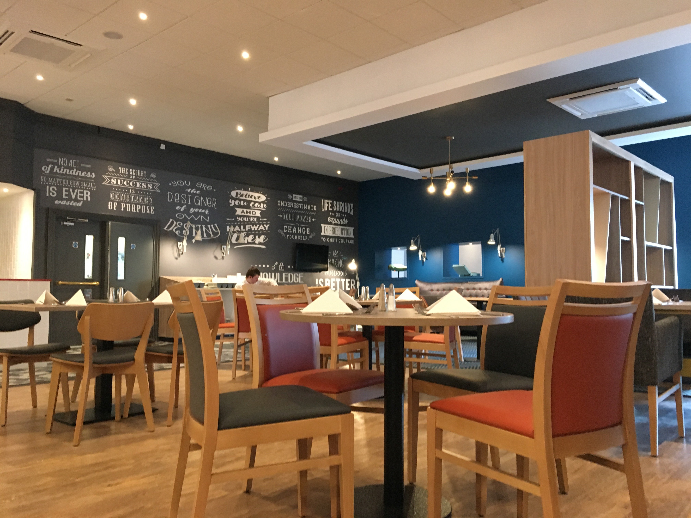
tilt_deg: +3.4
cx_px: 346
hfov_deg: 61.7
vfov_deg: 48.2
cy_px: 259
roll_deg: +0.1
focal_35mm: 29
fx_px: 579
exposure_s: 1/17
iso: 200
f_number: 2.2
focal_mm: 4.15
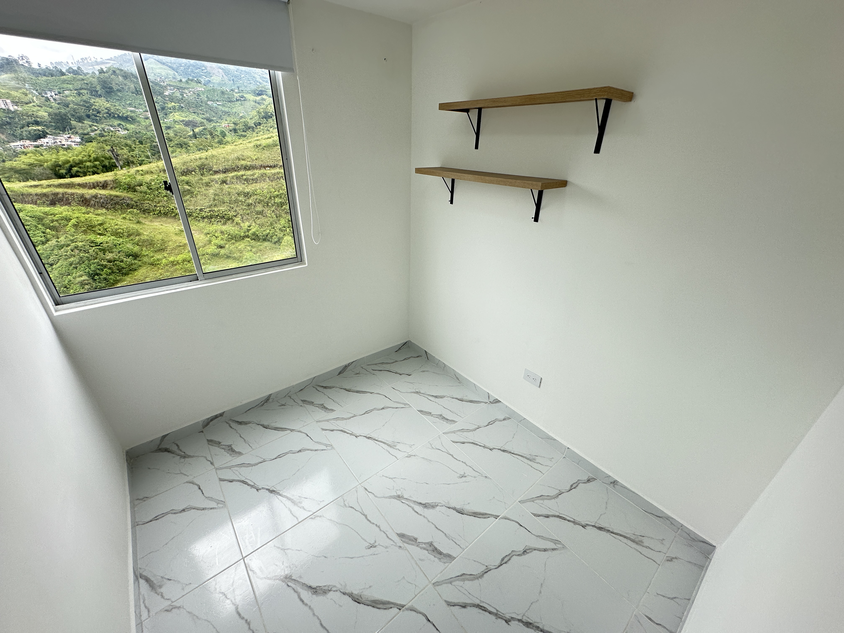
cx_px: 422
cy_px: 316
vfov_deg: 85.7
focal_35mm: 14
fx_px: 341
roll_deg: -1.5
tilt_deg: -27.3
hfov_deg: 102.1
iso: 40
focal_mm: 2.22
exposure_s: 1/302
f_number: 2.2
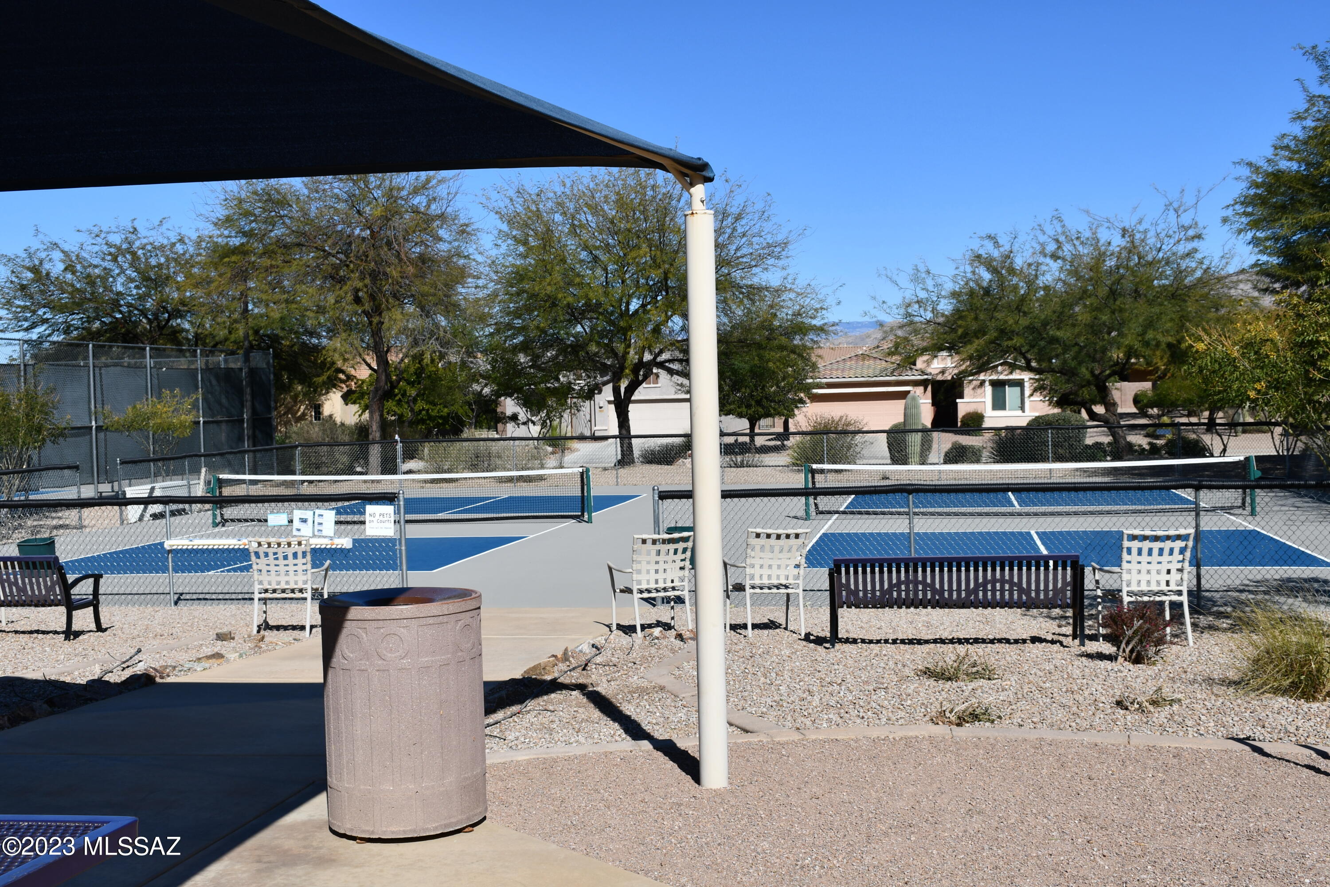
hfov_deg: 48.5
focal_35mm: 40
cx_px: 665
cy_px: 444
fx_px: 1478
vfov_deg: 33.4
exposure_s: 1/400
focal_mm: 27
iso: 100
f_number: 10
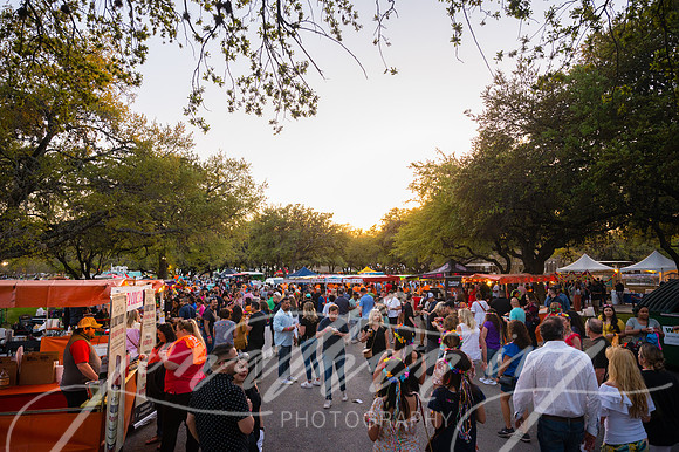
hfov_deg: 73.8
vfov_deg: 53.1
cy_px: 226
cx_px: 340
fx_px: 452
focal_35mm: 24
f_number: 4
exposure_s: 1/800
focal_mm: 24
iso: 800
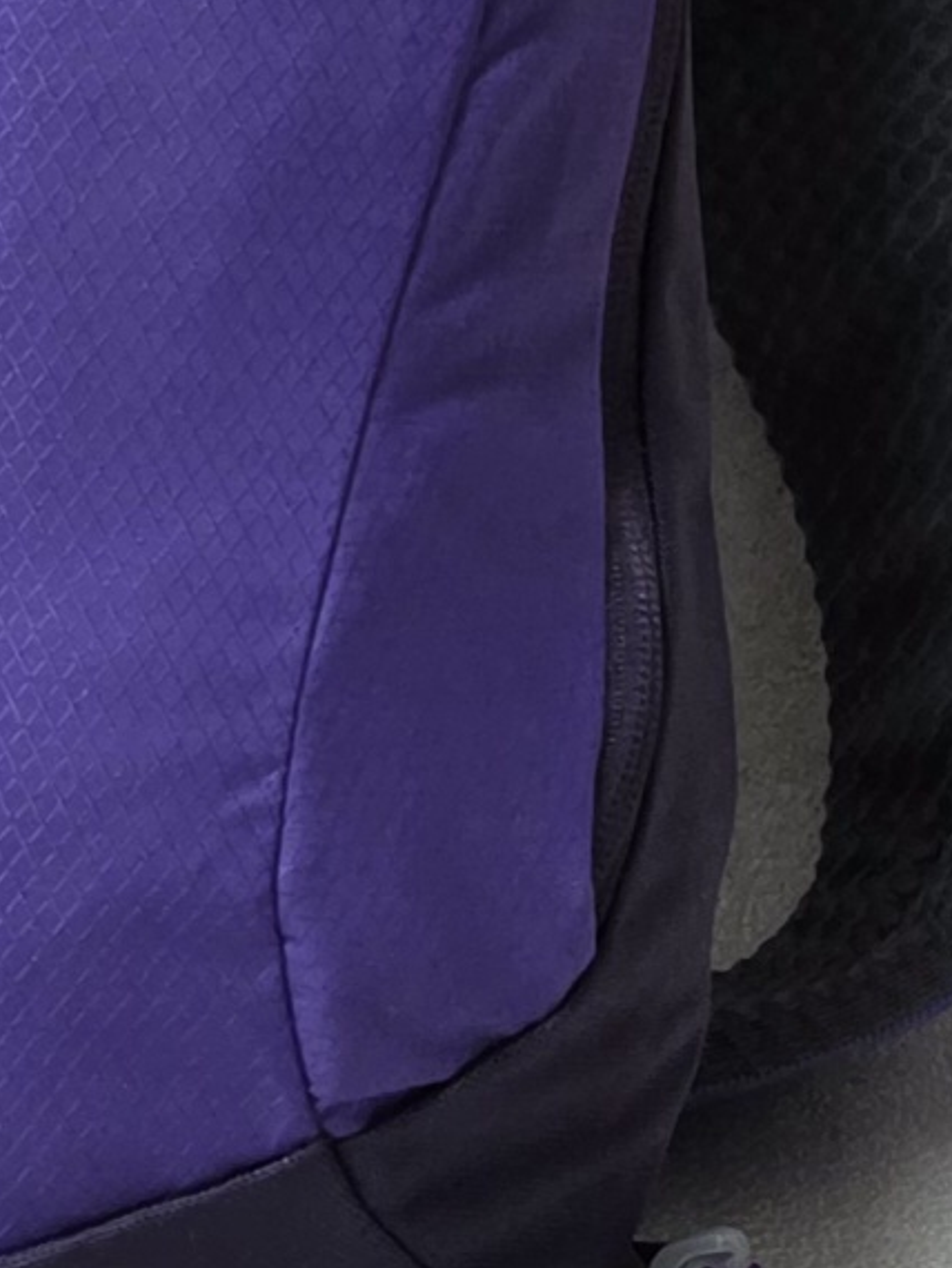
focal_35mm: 50
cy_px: 300
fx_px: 1832
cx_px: 129
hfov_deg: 28.2
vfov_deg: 37.1
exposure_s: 1/120
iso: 200
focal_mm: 6.3
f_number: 1.7
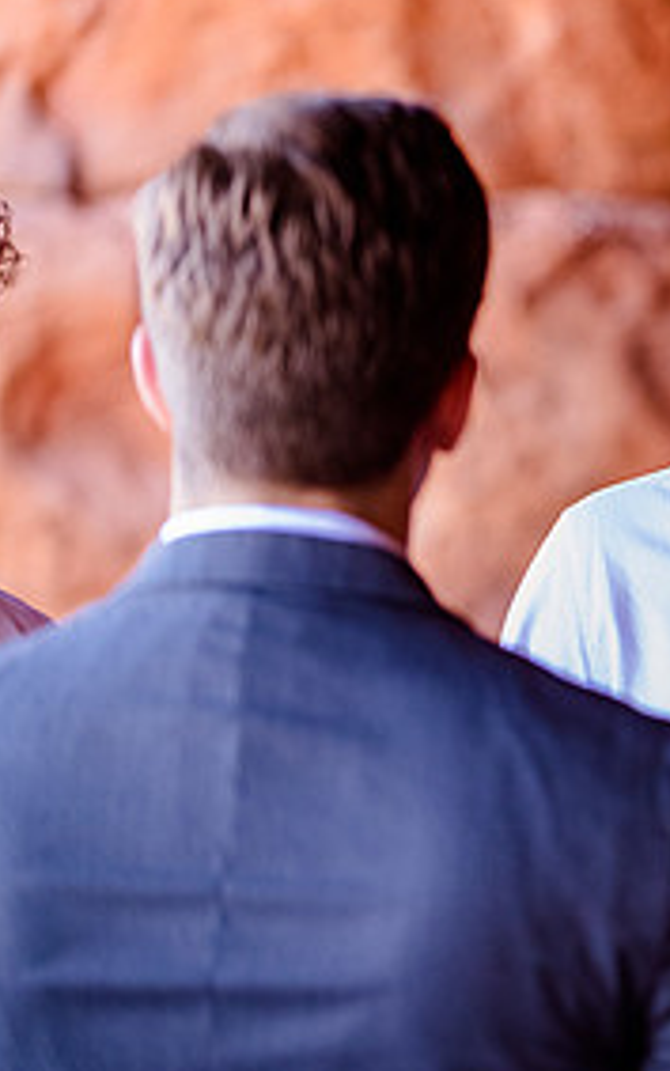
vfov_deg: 6.9
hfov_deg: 4.3
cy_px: 498
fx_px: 8935
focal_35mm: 306
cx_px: 1130
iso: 2000
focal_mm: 130
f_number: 2.8
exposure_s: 1/250
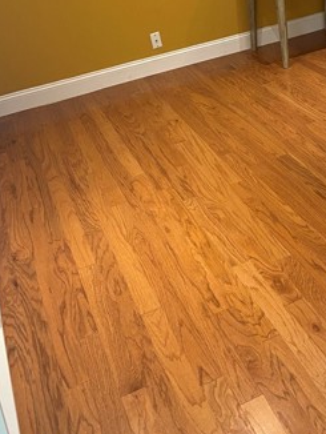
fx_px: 640
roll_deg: +7.6
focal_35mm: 51
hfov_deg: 28.3
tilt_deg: -18.4
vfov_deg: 35.4
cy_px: 48
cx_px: 229
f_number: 1.8
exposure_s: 1/60
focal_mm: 4.25
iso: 160
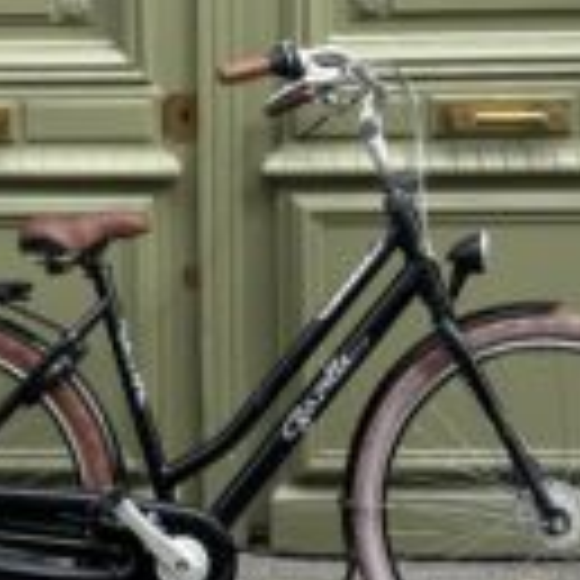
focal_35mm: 66
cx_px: 216
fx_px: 1251
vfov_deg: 25.8
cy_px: 139
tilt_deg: -6.4
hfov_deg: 26.0
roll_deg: +0.2
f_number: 1.78
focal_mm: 6.86
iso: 80
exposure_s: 1/1227
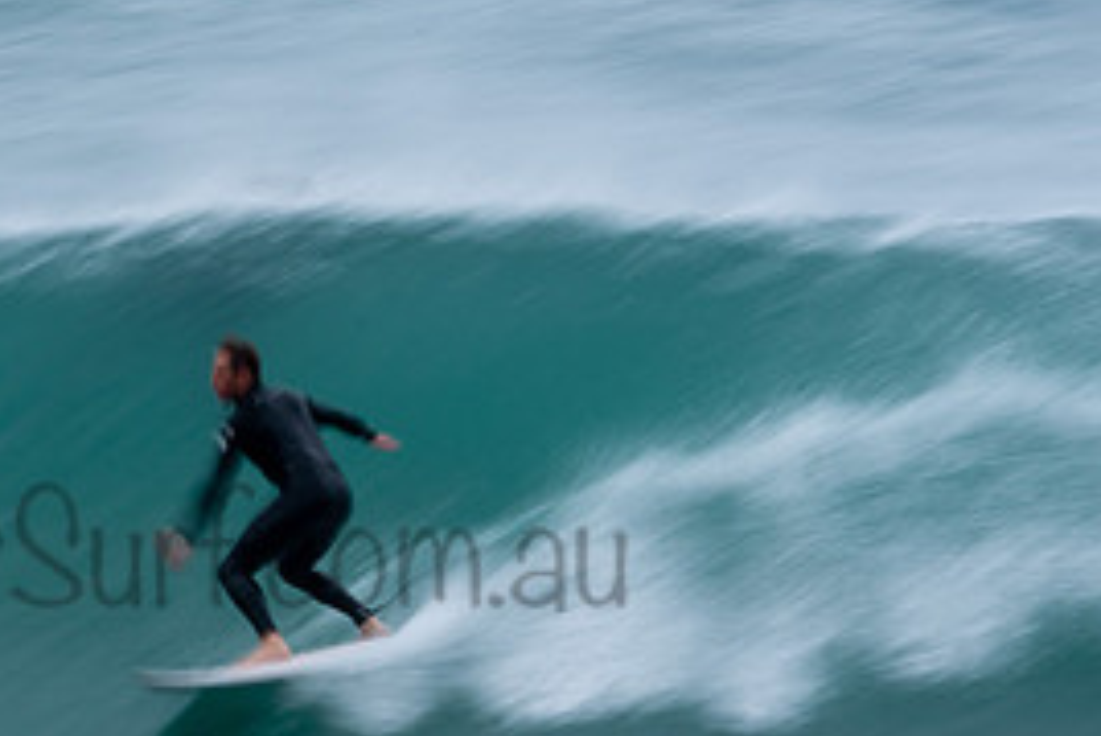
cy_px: 512
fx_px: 49631
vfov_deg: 0.8
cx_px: 193
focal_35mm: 1622
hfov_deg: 1.3
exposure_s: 1/20
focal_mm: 500
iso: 100
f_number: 22
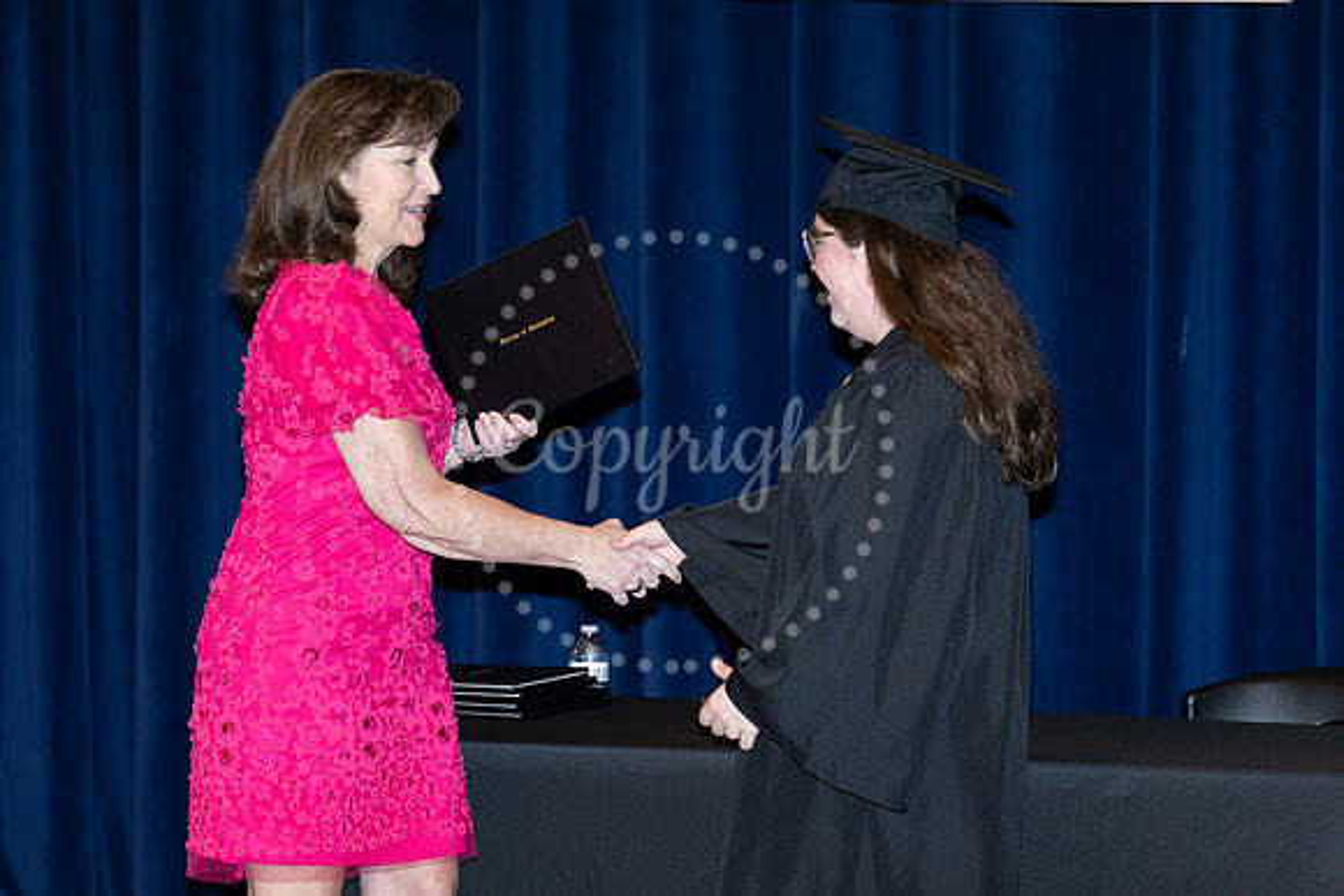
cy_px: 419
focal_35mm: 149
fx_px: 5567
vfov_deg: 9.2
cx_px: 762
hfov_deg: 13.8
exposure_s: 1/200
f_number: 5.6
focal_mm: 115
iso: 1000
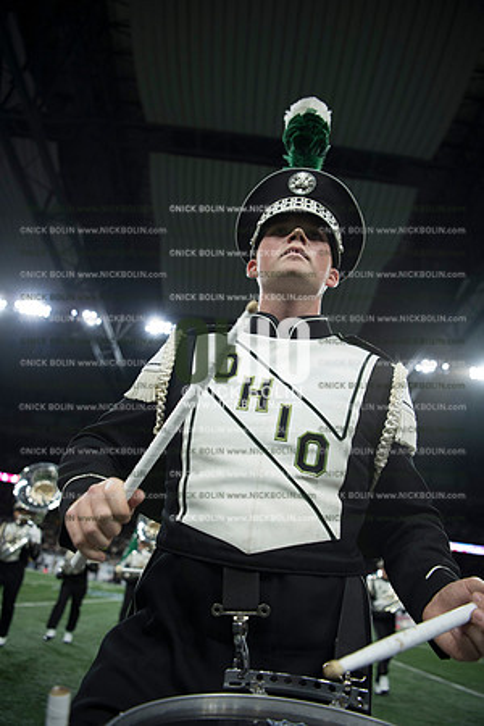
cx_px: 242
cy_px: 363
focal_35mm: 24
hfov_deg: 53.1
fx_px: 484
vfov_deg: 73.7
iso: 1250
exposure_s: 1/1250
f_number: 2.8
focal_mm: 24
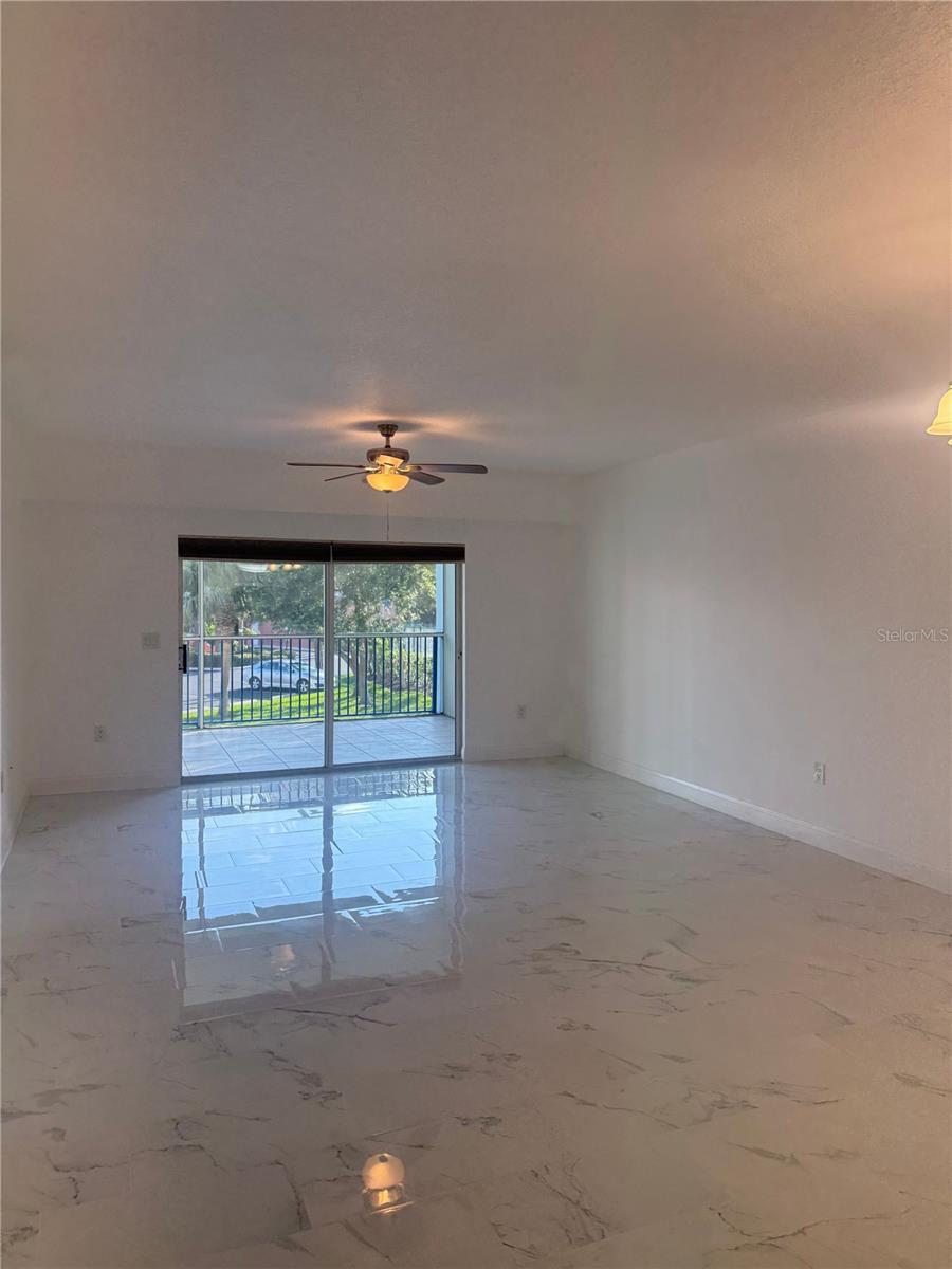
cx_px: 476
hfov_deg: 56.8
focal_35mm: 24
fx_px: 880
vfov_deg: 71.6
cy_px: 634
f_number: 1.78
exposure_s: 1/287
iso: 100
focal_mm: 6.76
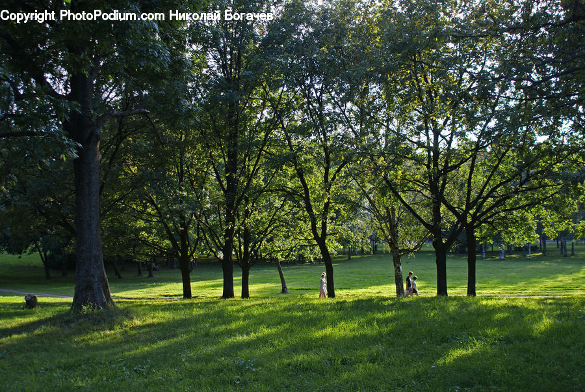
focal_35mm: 45
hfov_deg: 43.6
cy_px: 196
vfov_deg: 29.9
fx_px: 732
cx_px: 292
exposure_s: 1/50
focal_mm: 30
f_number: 5
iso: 125
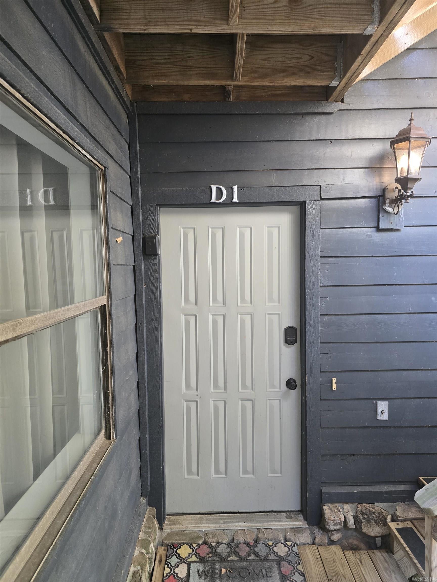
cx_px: 218
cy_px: 291
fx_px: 387
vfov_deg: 73.9
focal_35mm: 23
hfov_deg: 58.9
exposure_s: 1/120
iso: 800
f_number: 1.7
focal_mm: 6.3
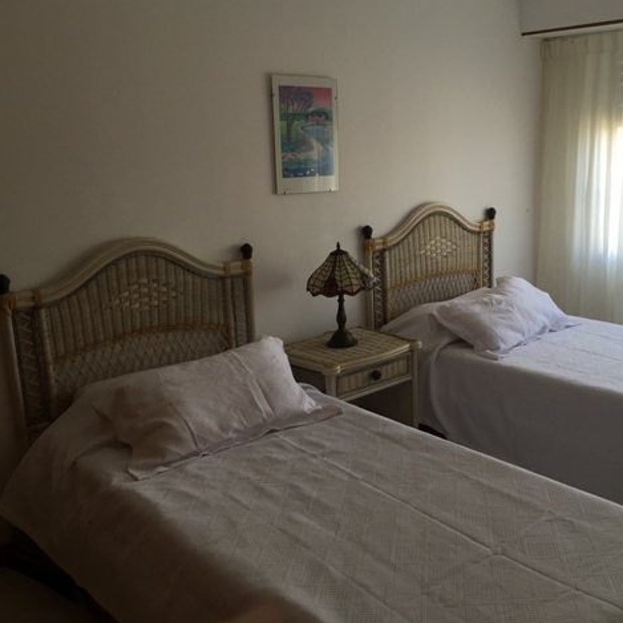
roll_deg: +1.3
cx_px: 399
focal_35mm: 35
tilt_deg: -13.9
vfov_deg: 47.2
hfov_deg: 46.7
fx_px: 713
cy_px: 311
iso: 50
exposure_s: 1/100
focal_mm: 4.15
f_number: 2.2
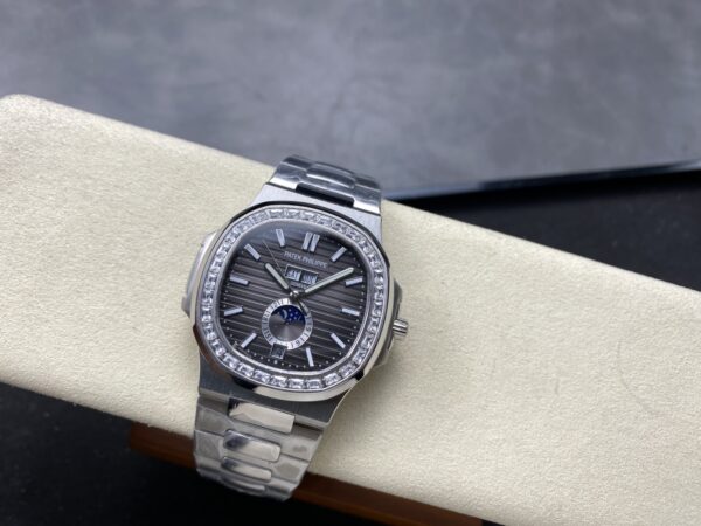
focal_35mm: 25
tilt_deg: -72.1
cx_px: 350
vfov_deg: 54.9
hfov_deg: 69.4
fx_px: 506
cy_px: 263
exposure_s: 1/226
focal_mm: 4.25
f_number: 1.8
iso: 32
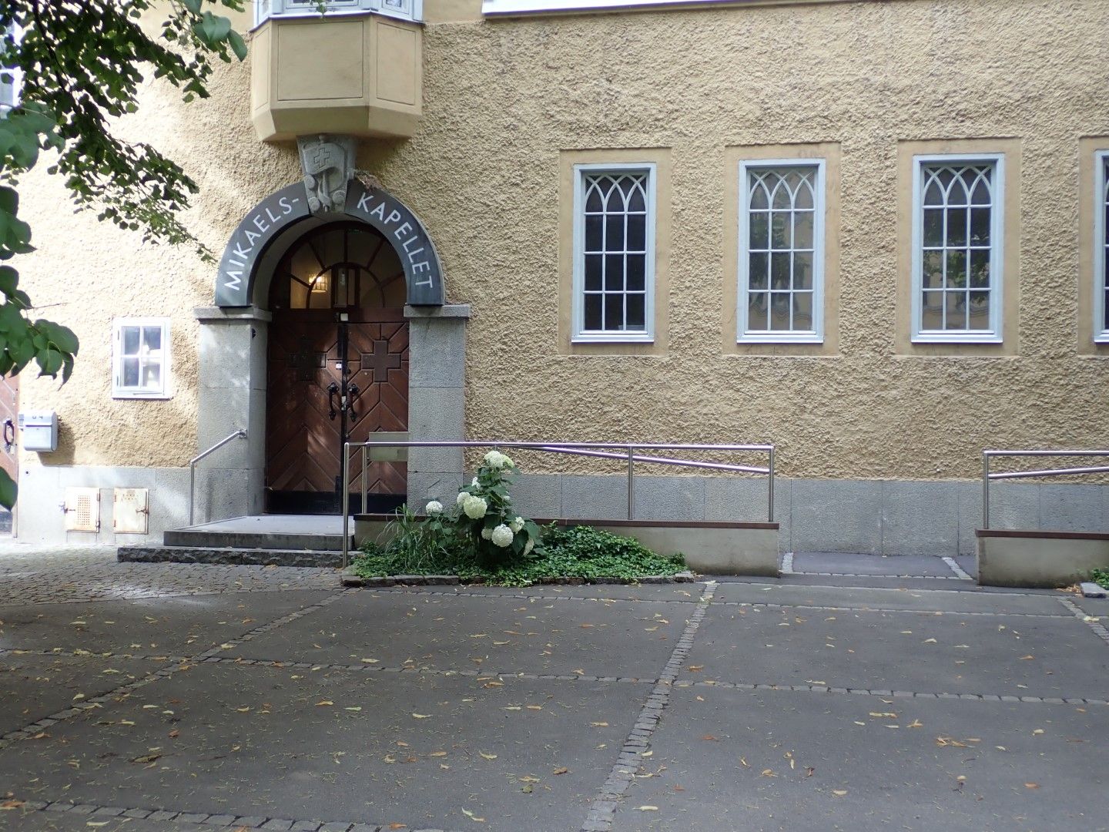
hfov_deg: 46.8
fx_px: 1281
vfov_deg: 36.0
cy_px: 416
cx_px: 554
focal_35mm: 40
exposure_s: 1/80
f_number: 2.8
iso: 125
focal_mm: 7.34
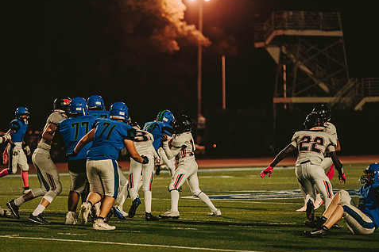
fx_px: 2369
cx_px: 154
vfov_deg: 6.1
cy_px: 142
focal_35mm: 225
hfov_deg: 9.1
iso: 2500
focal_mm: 185
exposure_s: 1/1000
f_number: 2.8
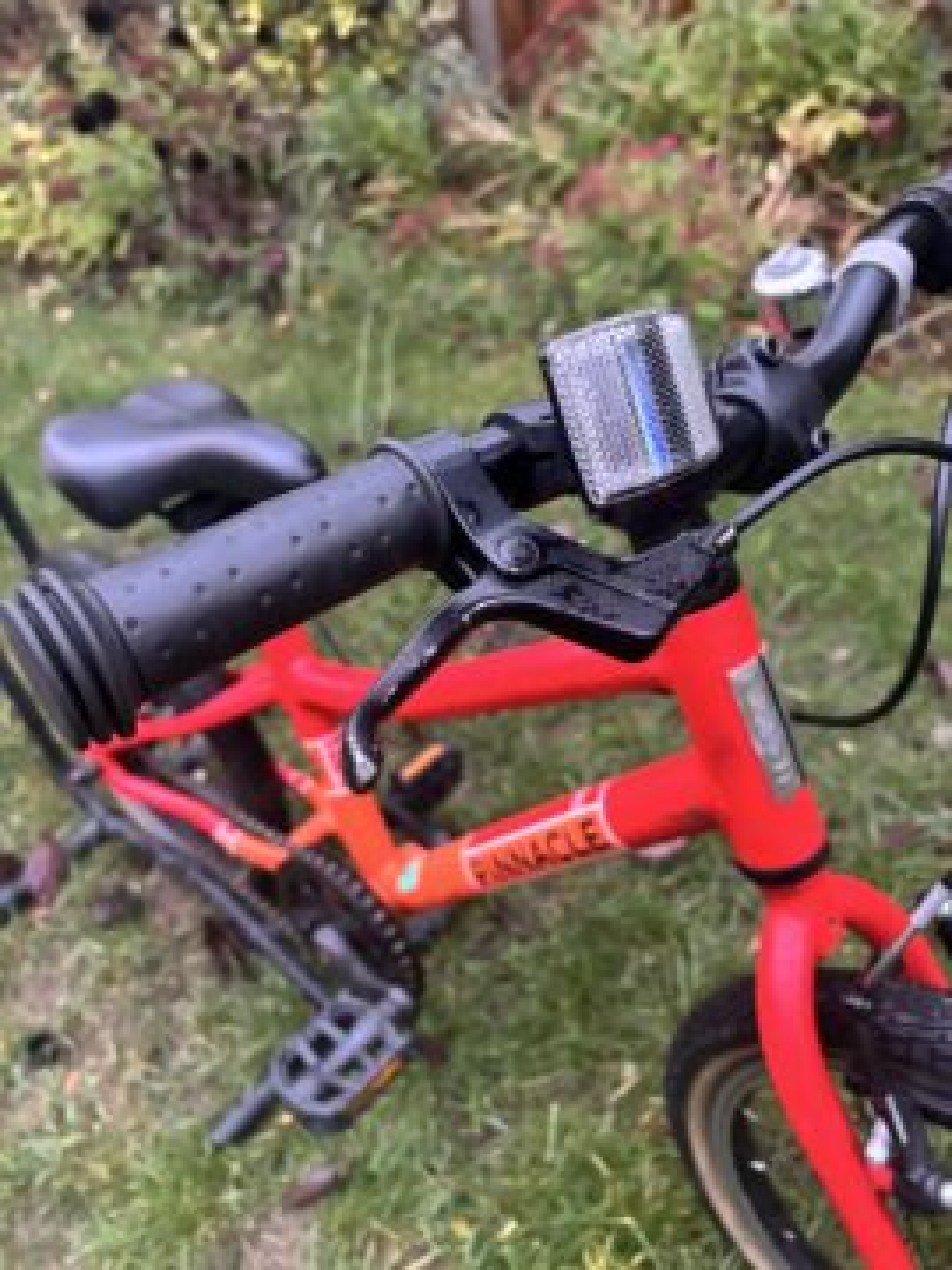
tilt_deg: -40.0
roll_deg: +9.1
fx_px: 953
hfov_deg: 53.1
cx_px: 476
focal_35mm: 26
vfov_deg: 67.3
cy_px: 635
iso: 640
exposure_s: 1/36
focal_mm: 5.96
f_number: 1.6
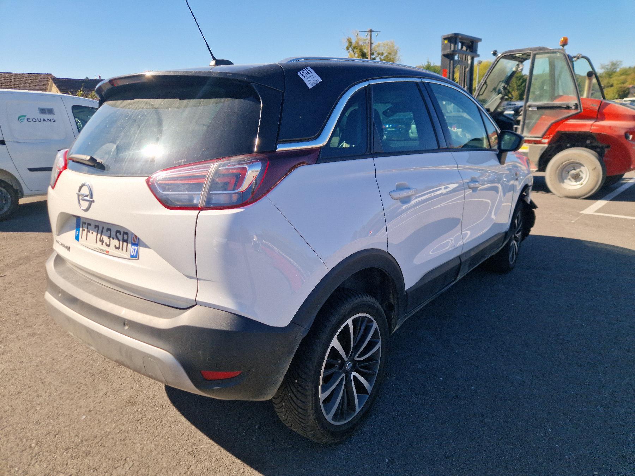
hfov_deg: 73.9
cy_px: 238
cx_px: 318
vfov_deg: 58.9
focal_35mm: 23
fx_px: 422
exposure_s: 1/1111
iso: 50
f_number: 1.8
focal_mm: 5.4
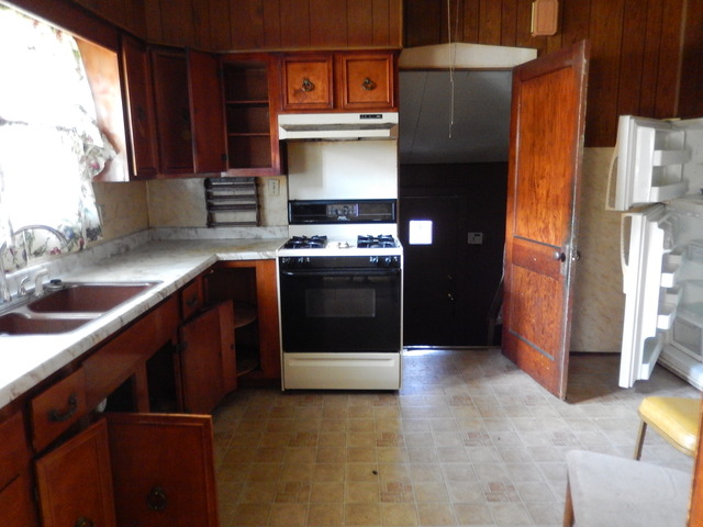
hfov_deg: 69.4
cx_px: 352
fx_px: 508
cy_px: 264
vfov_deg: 54.9
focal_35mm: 25
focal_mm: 4.5
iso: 800
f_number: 3.4
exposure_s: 1/3
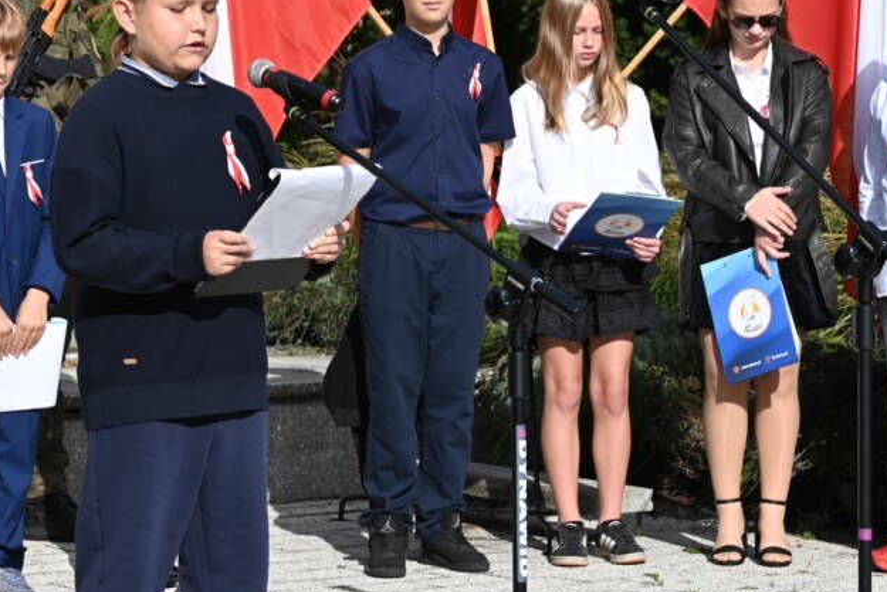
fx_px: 3549
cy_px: 282
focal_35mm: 144
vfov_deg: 9.5
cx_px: 281
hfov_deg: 14.2
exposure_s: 1/400
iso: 100
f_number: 7.1
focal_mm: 75
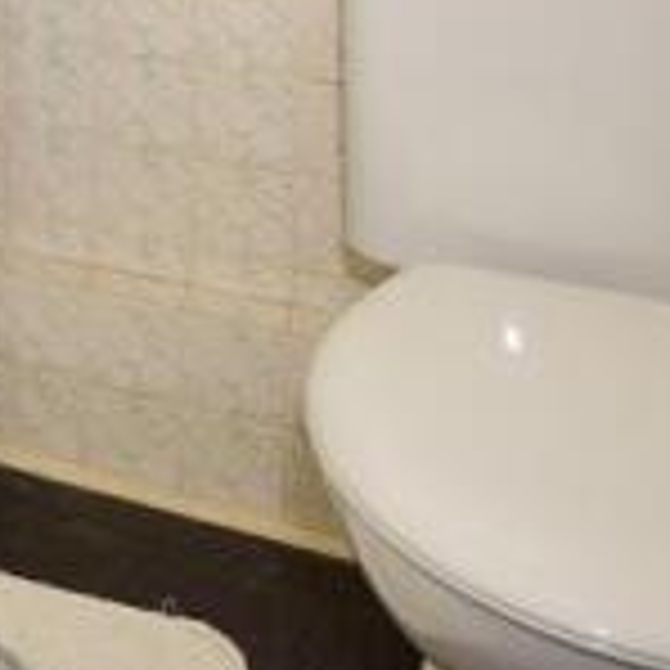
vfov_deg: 24.7
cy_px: -295
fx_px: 1226
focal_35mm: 56
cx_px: -355
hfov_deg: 23.7
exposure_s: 1/50
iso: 200
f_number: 5
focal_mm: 10
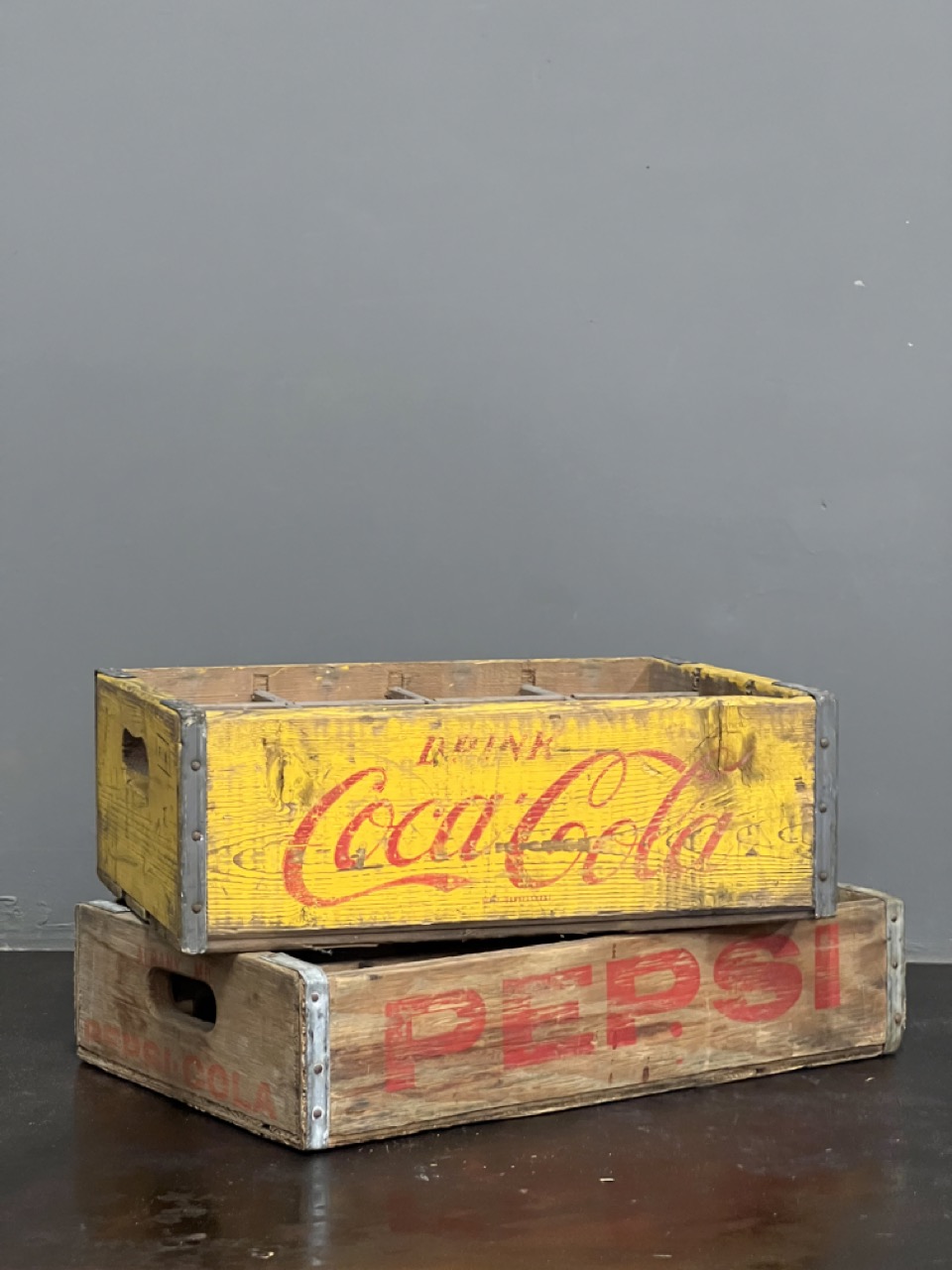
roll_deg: +0.6
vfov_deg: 25.3
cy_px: 635
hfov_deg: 19.1
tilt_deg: -4.2
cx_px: 476
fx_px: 2824
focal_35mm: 77
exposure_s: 1/25
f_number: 2.8
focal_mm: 9
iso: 800
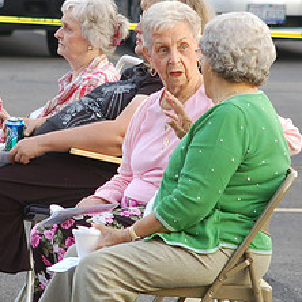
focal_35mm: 399
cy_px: 136
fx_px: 3938
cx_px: 99
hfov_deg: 4.4
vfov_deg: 4.4
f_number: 4.5
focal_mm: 120
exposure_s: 1/40
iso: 200
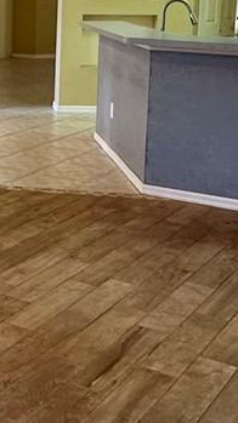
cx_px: -60
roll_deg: -0.6
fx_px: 786
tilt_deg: -7.7
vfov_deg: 29.6
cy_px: 101
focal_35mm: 70
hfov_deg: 16.4
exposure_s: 1/60
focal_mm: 2.22
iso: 250
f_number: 2.2
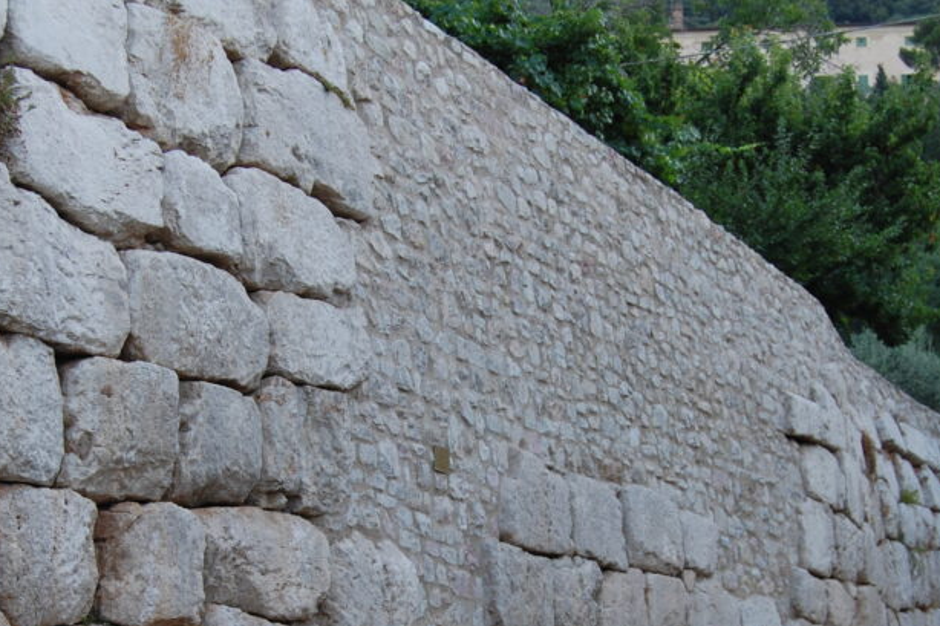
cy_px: 509
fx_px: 2088
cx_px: 424
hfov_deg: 25.4
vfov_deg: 16.9
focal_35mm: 80
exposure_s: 1/160
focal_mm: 32
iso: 200
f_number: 6.3
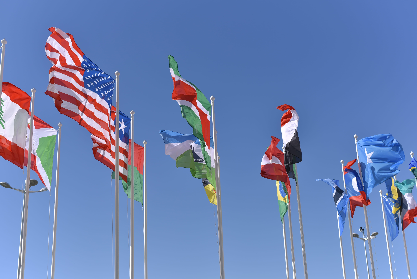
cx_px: 208
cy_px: 140
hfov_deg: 39.6
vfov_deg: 27.0
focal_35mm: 50
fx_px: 579
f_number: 4
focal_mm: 50
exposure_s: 1/1600
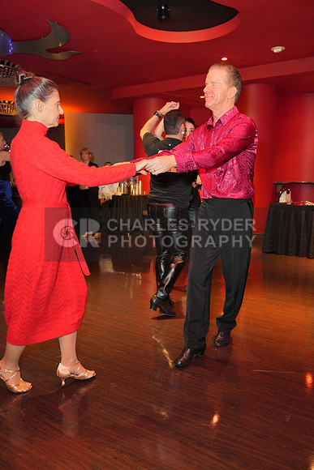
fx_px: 379
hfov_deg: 45.0
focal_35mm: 29
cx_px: 157
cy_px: 235
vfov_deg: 63.6
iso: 4000
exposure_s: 1/125
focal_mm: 29
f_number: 4
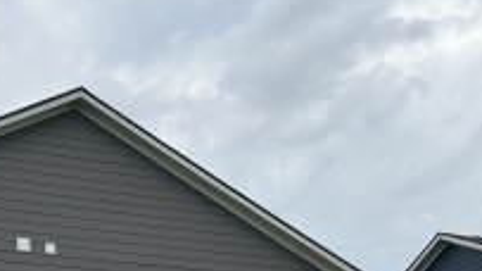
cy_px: 390
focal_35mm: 86
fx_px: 1099
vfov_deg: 13.3
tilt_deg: +10.1
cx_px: 37
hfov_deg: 24.0
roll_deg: +1.2
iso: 80
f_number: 1.78
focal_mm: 6.76
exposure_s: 1/832
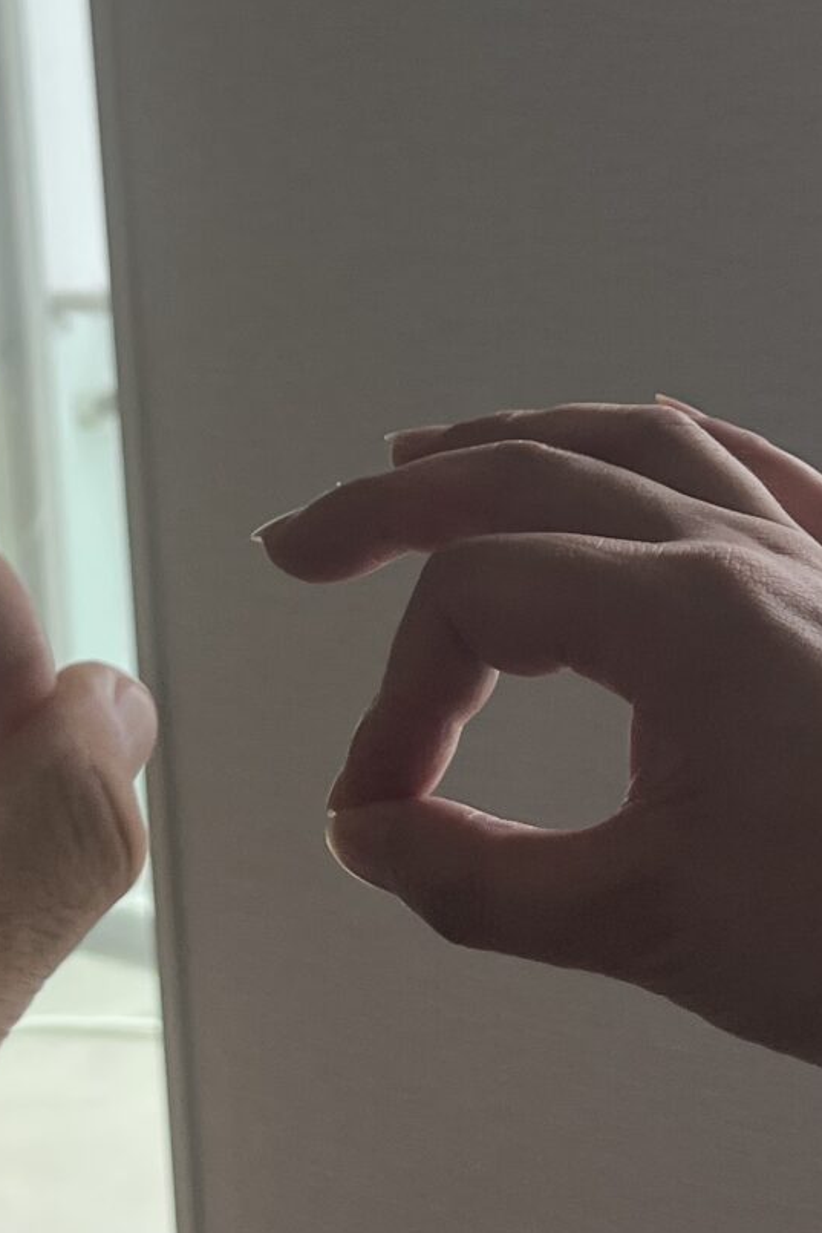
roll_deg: +3.6
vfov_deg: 23.4
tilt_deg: -6.5
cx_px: 274
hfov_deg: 15.9
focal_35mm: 86
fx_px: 2944
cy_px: 316
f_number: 1.6
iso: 100
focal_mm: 5.1
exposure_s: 1/121
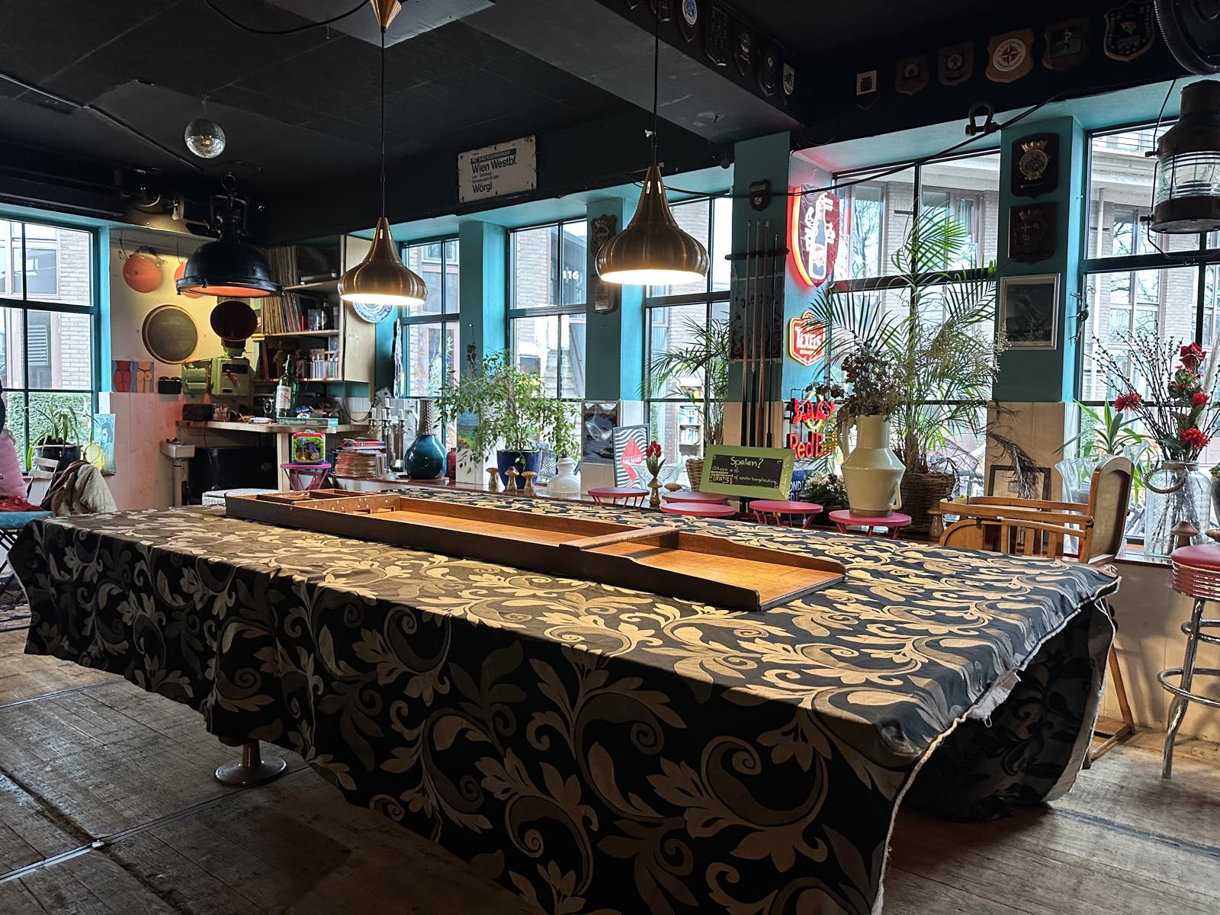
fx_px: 846
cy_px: 458
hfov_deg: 71.6
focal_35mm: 24
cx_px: 610
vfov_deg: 56.8
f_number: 1.78
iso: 250
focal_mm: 6.86
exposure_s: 1/50
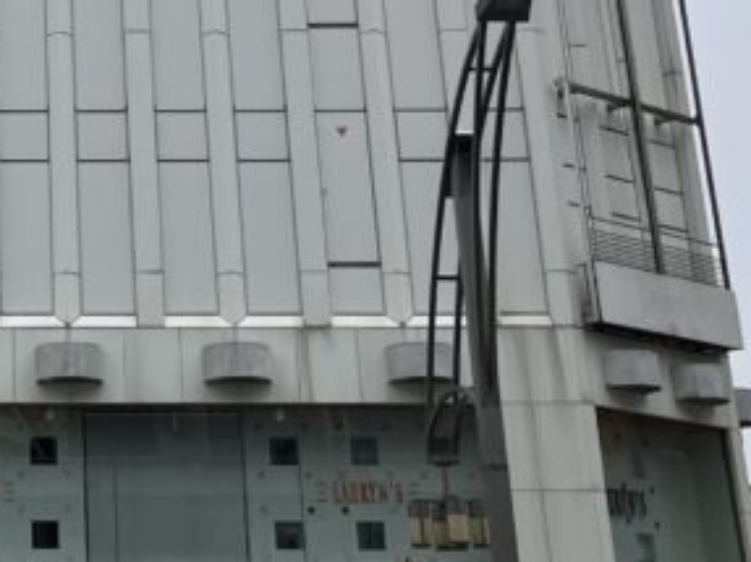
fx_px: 2169
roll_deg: +0.5
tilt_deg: +29.2
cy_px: -335
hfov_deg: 18.7
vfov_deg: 13.7
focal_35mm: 100
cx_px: -120
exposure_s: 1/5405
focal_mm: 3.99
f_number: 1.8
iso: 32
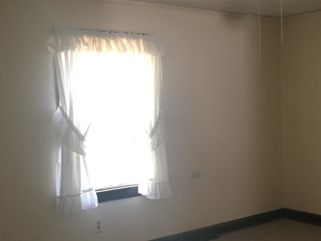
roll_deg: +0.7
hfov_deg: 36.7
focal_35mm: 51
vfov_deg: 28.5
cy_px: 134
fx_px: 473
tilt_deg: -4.0
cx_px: 235
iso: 640
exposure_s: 1/15
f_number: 2.2
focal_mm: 4.15
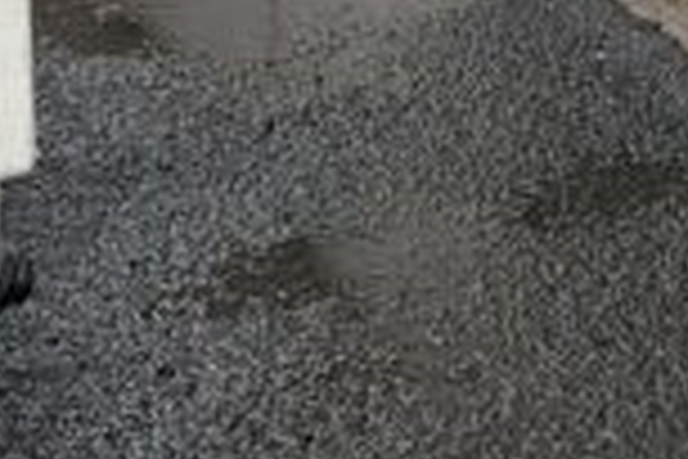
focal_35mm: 127
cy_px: -738
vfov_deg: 9.3
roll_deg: +0.2
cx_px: 1403
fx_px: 2427
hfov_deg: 13.6
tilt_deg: +2.0
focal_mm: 4.25
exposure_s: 1/391
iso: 25
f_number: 1.8
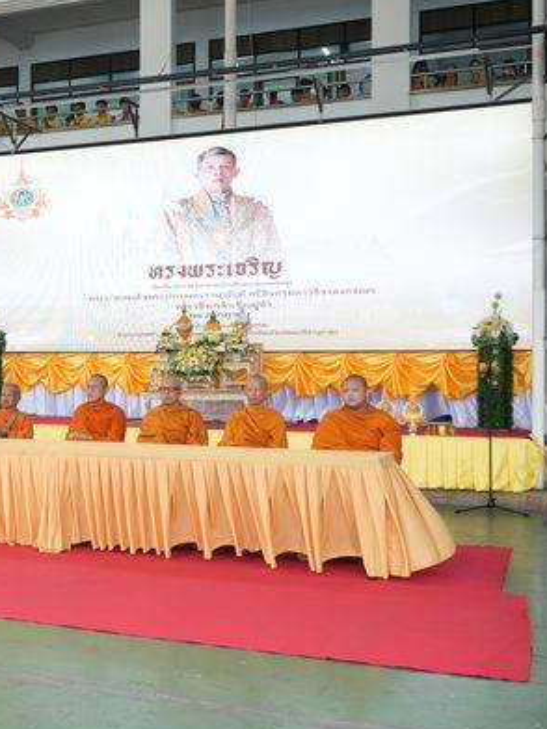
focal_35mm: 51
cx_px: 0
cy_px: 368
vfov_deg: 37.7
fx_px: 1069
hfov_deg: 27.1
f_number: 5.6
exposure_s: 1/50
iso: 500
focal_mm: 23
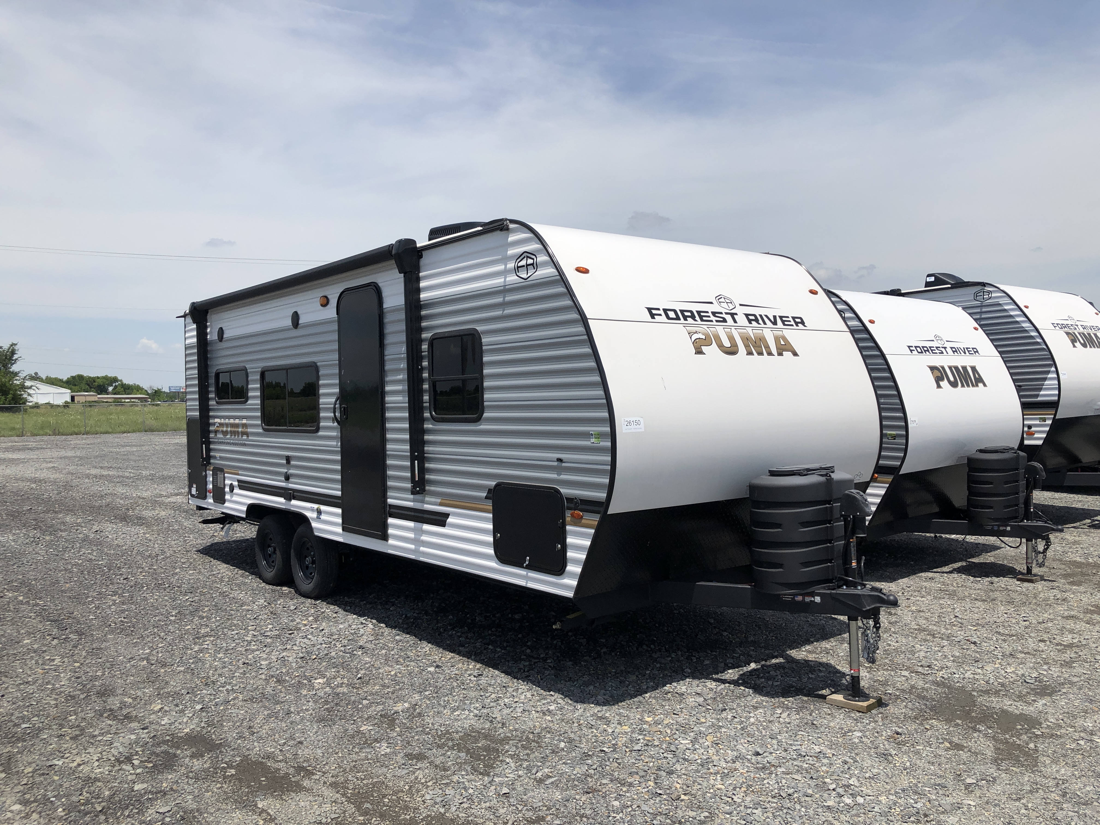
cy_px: 412
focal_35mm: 28
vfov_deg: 49.7
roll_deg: +0.8
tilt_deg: -0.6
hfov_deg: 63.4
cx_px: 550
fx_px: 890
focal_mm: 3.99
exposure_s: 1/3690
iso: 20
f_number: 1.8
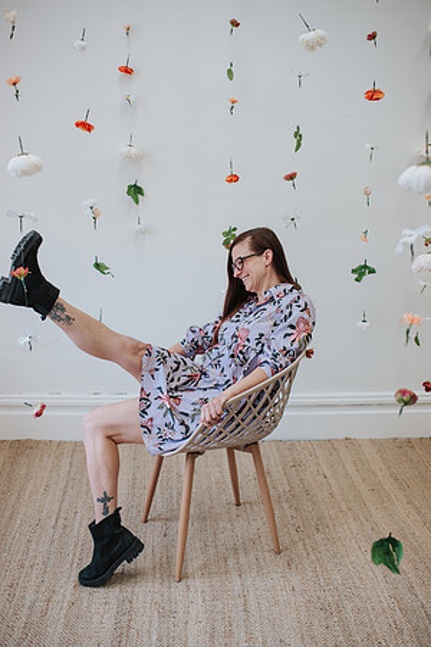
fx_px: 628
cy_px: 324
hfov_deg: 37.9
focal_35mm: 35
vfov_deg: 54.4
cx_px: 216
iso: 220
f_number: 2.8
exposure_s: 1/200
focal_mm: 35
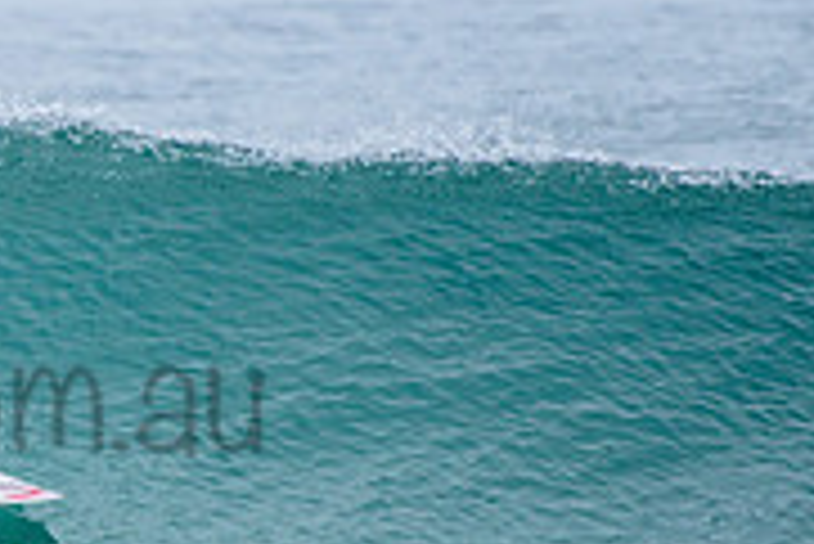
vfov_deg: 0.9
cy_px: 348
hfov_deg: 1.3
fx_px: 36296
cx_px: -211
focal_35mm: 1604
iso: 320
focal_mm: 500
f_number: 5.6
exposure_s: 1/2000
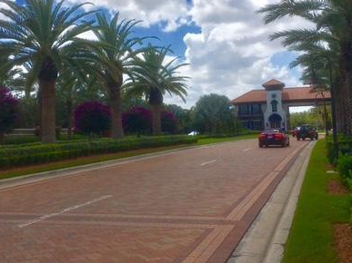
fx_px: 488
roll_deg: +1.4
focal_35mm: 48
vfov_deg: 30.0
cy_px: 83
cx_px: 165
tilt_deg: +4.3
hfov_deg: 39.7
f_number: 2.2
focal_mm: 4.15
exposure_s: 1/6410
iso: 25
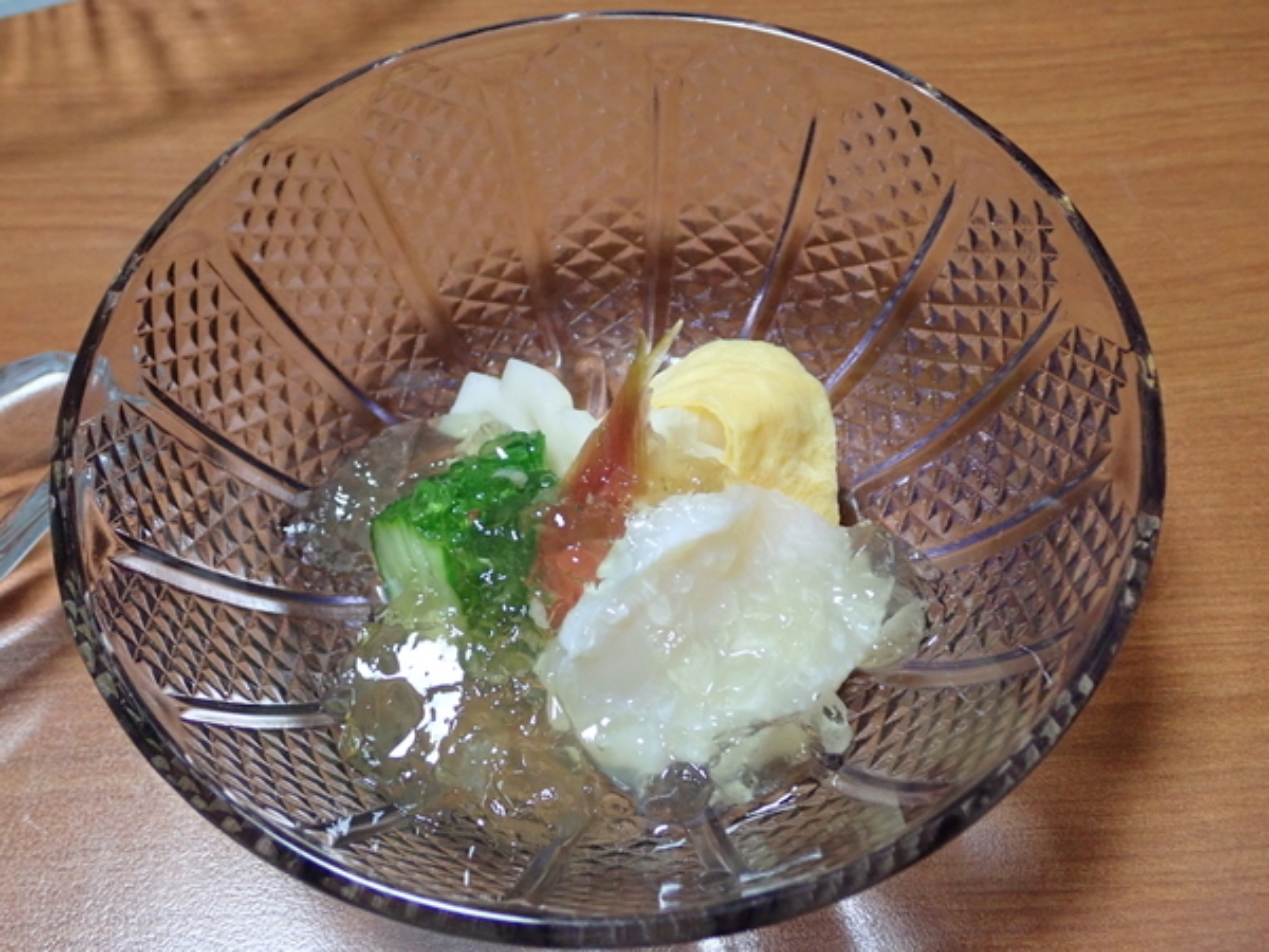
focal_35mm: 40
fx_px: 1466
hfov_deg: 46.8
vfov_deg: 36.0
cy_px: 476
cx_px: 634
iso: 800
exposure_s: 1/30
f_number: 2.8
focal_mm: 7.34
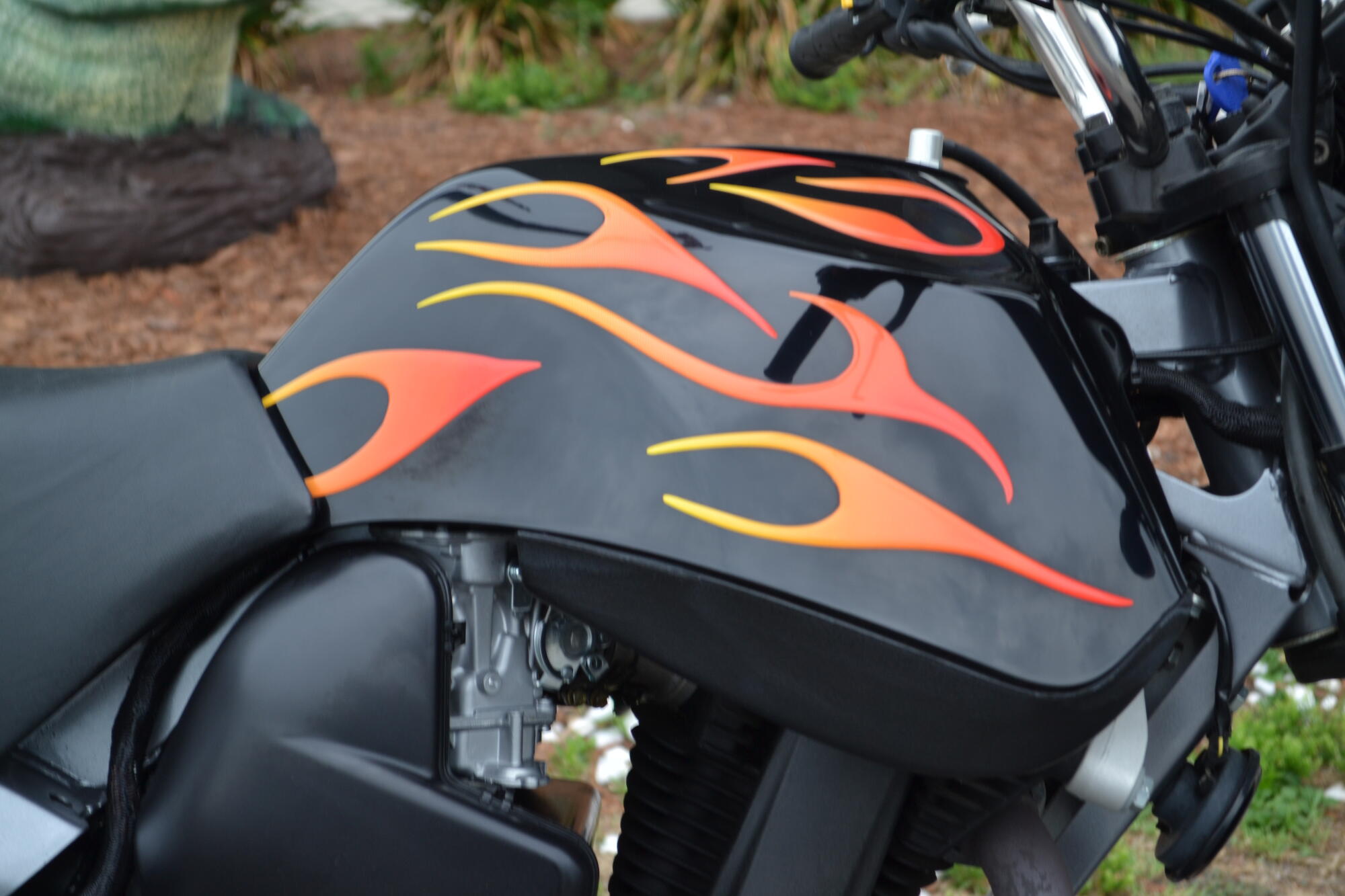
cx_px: 672
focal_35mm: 78
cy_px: 448
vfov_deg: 17.5
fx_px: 2914
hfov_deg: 26.0
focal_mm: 52
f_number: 5.6
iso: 140
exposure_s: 1/125
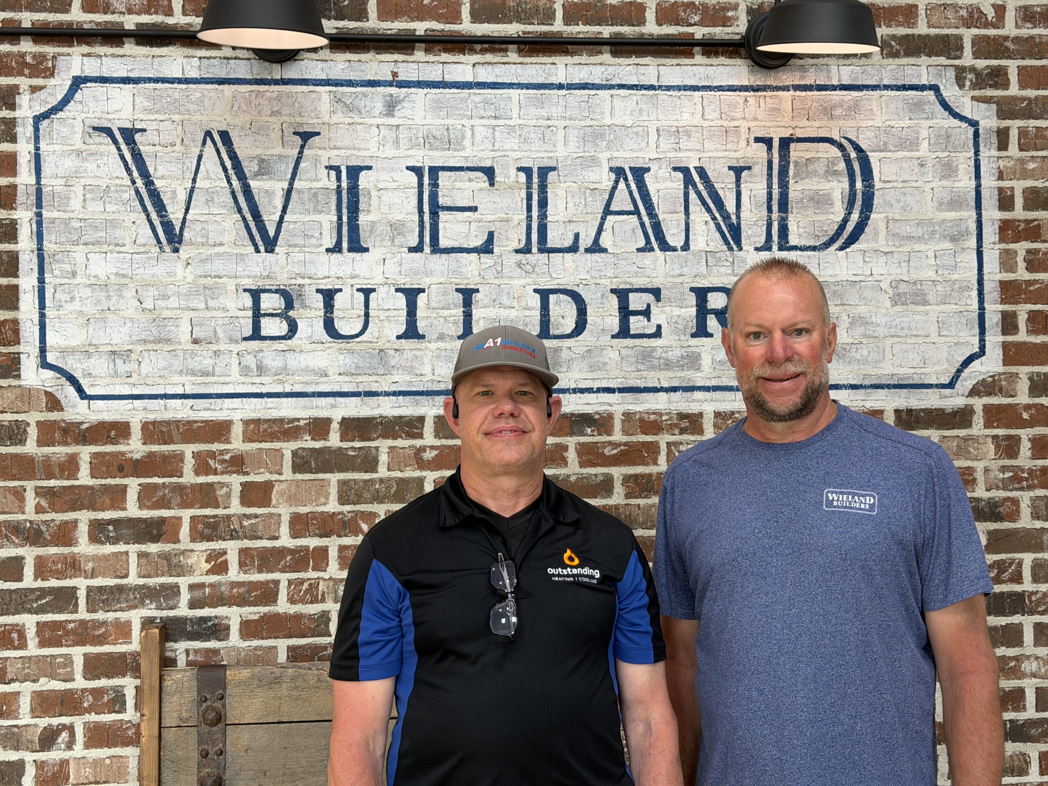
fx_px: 1453
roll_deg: +2.1
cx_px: 524
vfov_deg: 30.3
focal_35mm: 48
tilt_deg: +2.7
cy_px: 393
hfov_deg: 39.7
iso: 80
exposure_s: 1/60
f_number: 1.78
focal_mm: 6.76
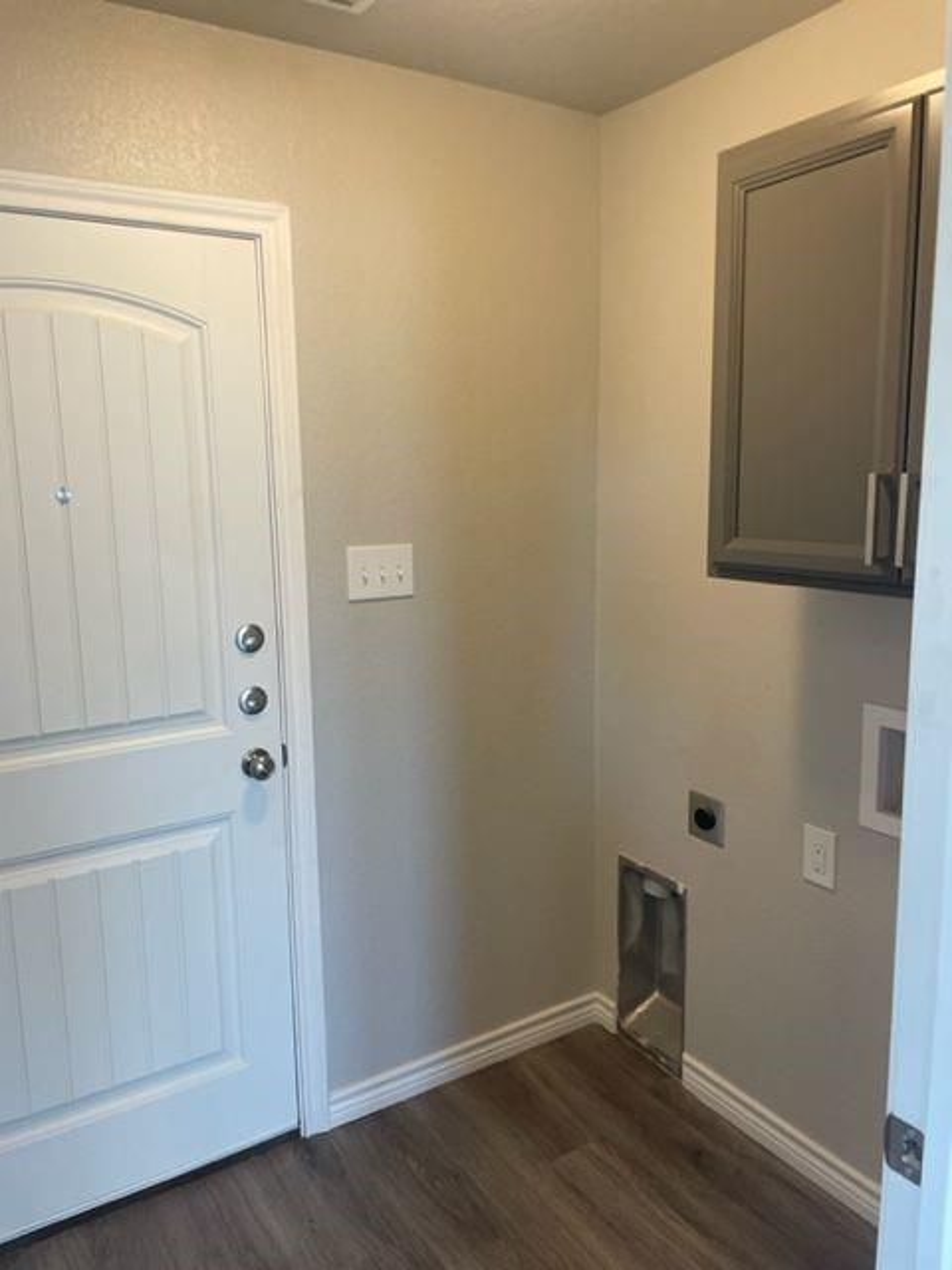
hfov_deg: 53.1
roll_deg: +0.7
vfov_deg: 67.3
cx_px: 476
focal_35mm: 26
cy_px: 635
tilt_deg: -8.2
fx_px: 953
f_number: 1.6
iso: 125
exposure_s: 1/120
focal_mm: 4.2
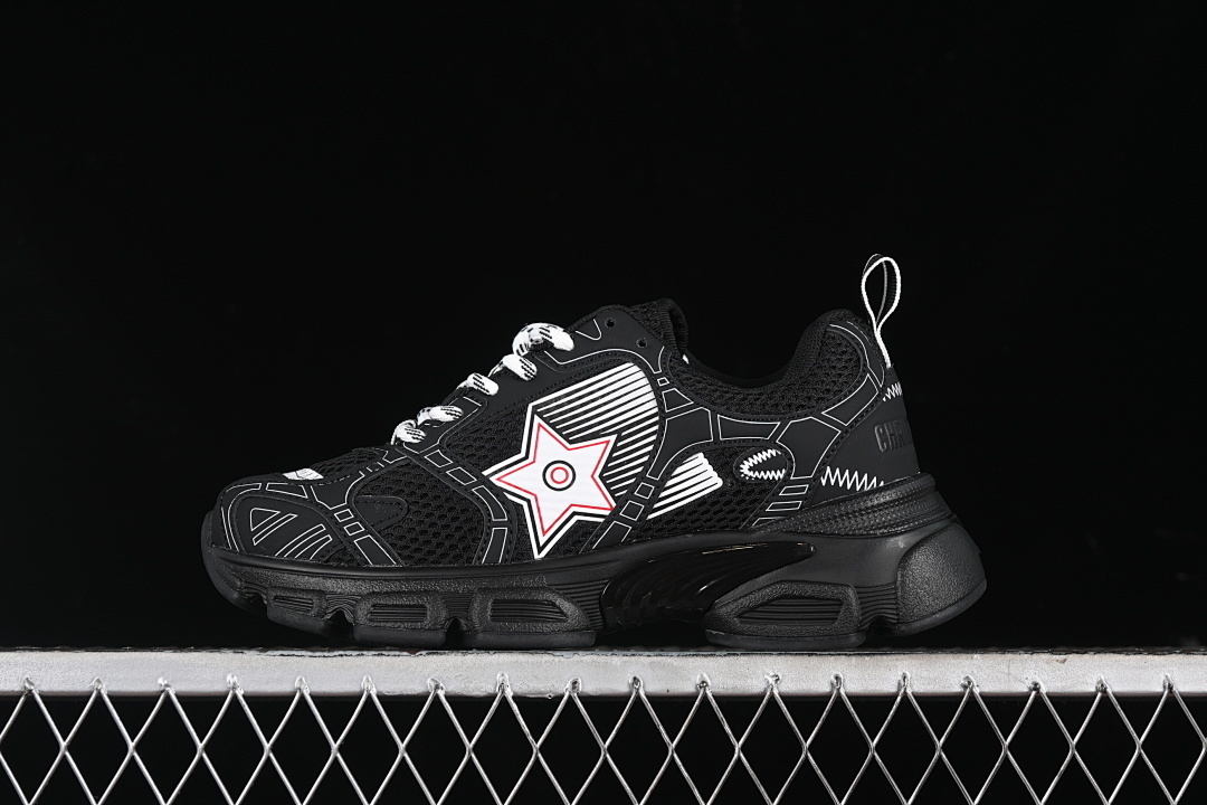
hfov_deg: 27.0
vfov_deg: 18.2
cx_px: 604
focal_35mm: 75
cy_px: 402
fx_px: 2514
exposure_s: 1/60
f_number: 6.3
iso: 160
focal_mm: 50
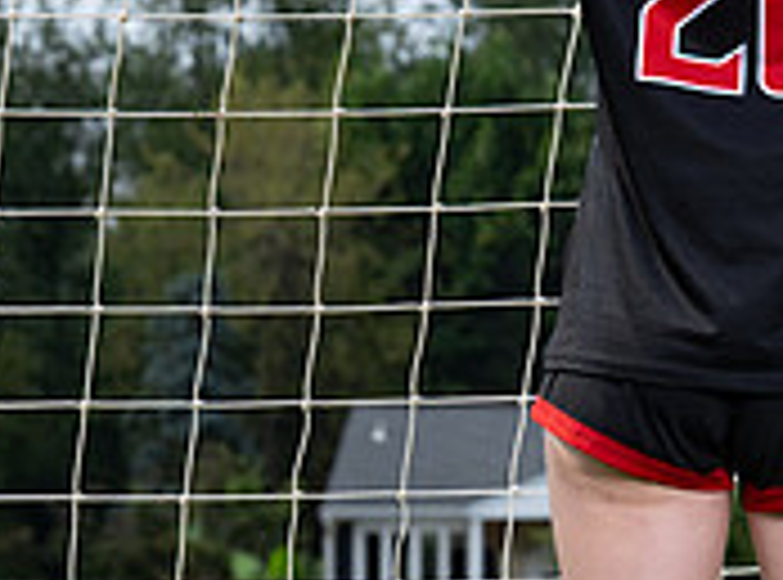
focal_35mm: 375
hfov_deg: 5.3
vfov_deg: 3.9
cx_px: 414
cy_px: 310
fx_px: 8447
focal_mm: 90
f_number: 6.3
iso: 160
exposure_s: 1/400
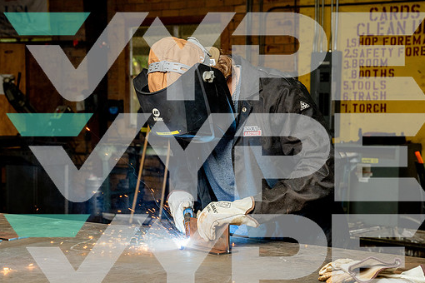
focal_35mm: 76
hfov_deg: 26.7
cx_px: 218
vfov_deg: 17.9
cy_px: 158
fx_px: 897
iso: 1600
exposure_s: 1/250
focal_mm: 66
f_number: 8
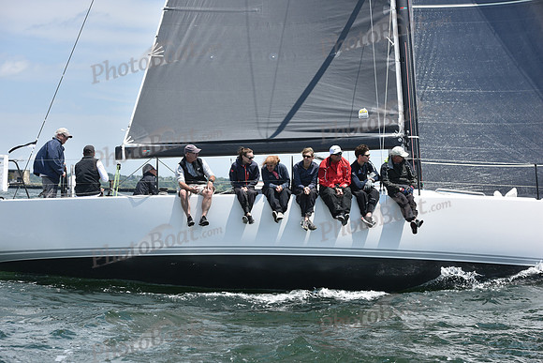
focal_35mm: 78
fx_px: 1177
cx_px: 272
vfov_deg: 17.5
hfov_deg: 26.0
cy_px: 182
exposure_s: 1/1250
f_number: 6.3
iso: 250
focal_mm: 78
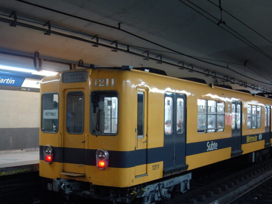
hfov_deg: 39.6
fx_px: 377
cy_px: 115
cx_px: 127
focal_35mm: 48
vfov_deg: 30.2
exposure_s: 1/4
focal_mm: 8.5
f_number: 2.9
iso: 86
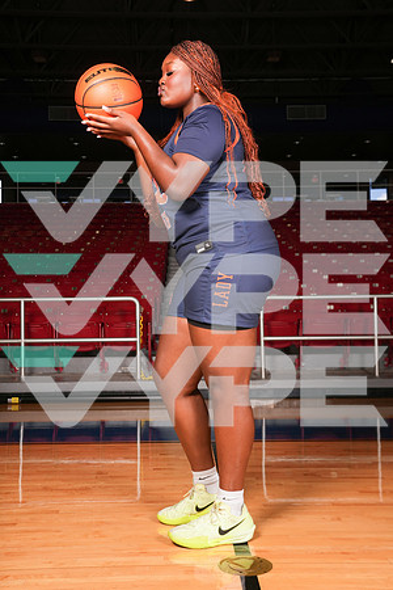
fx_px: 639
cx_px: 196
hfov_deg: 34.2
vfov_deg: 49.6
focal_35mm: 39
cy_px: 295
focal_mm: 39
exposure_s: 1/200
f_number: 6.3
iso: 400
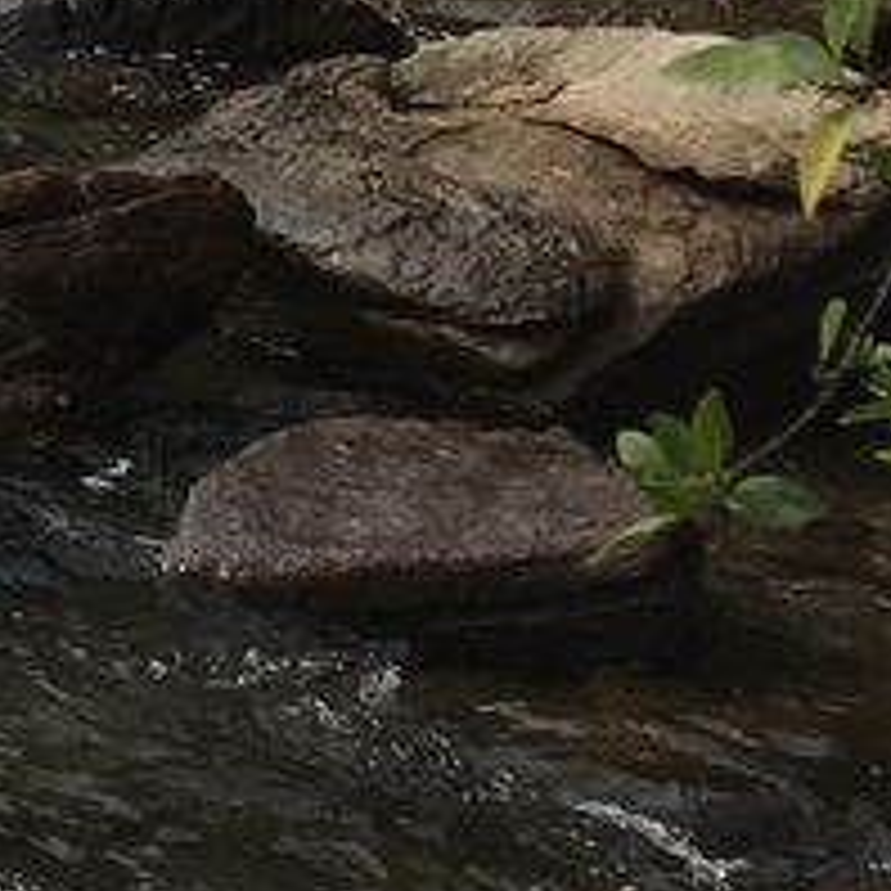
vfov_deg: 10.6
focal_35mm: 155
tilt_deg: -2.0
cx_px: -1629
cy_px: -670
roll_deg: -0.8
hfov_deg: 9.3
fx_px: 4514
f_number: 2.2
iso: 32
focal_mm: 4.15
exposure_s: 1/3300
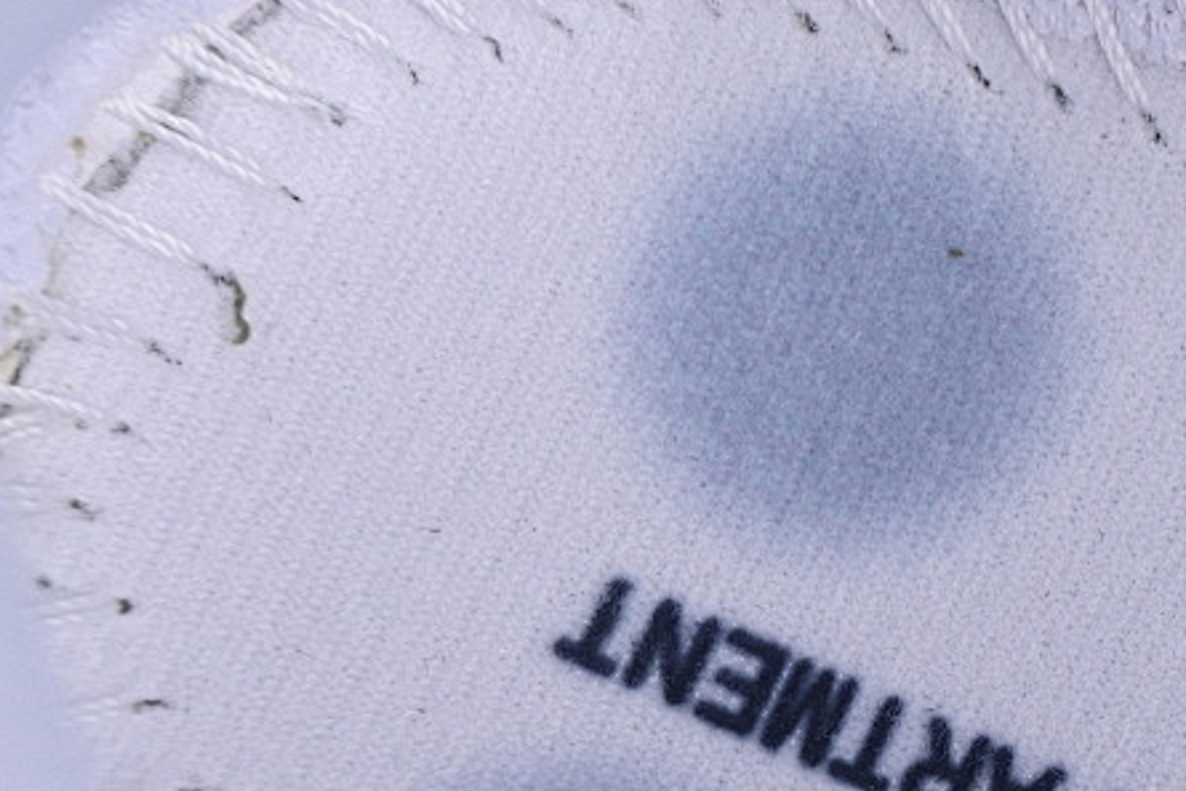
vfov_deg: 7.5
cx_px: 1405
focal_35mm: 182
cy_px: 684
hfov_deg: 11.1
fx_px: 5997
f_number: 7.1
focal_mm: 50
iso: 160
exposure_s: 1/100
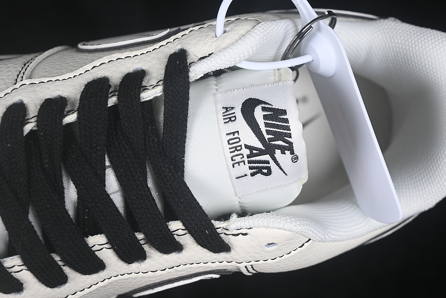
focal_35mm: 75
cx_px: 223
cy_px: 149
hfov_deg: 27.0
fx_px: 929
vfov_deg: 18.2
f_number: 7.1
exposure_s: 1/80
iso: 160
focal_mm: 50
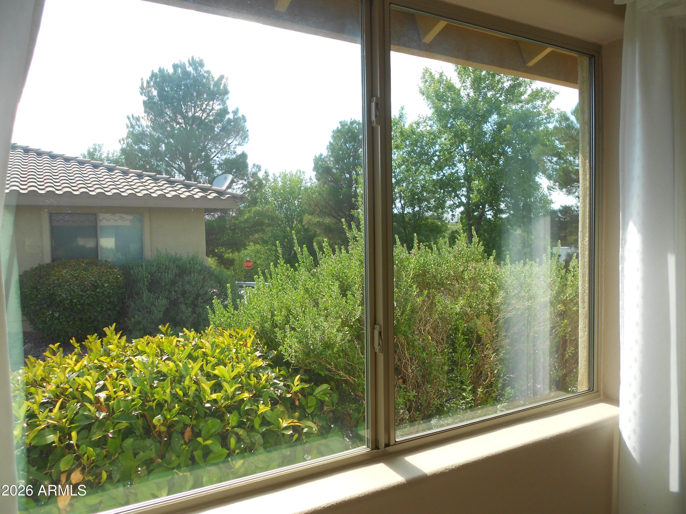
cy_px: 257
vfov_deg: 53.1
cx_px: 343
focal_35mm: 26
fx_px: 515
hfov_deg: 67.3
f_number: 3.2
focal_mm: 4.6
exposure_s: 1/160
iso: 80
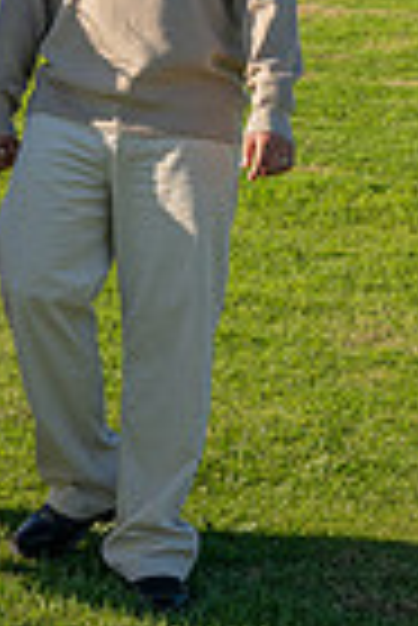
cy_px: -275
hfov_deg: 11.1
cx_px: -195
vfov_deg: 15.9
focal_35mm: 119
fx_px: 2067
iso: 200
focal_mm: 24
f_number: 9
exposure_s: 1/640
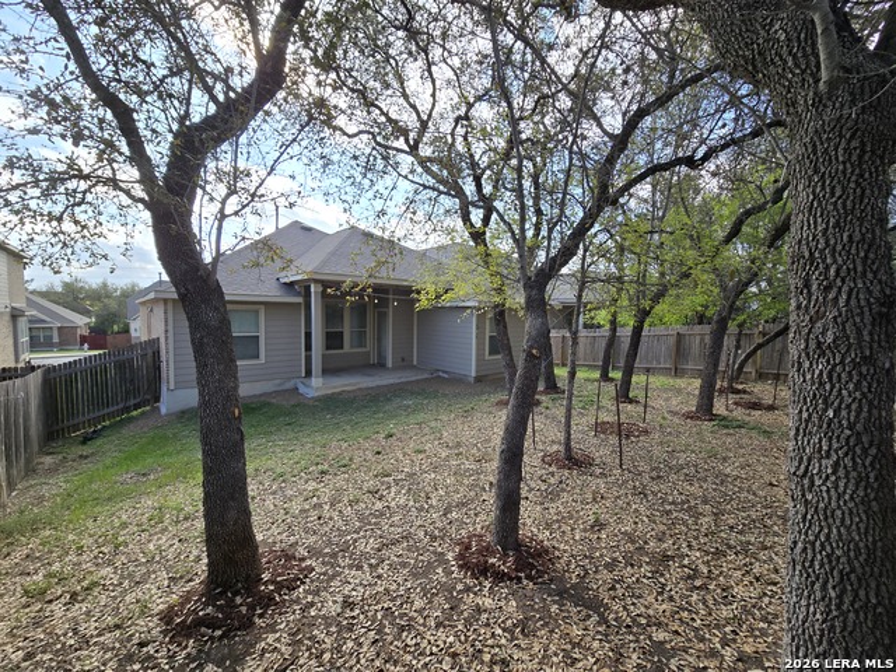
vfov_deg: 89.9
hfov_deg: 106.2
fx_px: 336
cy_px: 336
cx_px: 448
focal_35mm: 13
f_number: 2.2
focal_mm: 2.2
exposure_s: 1/711
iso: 50
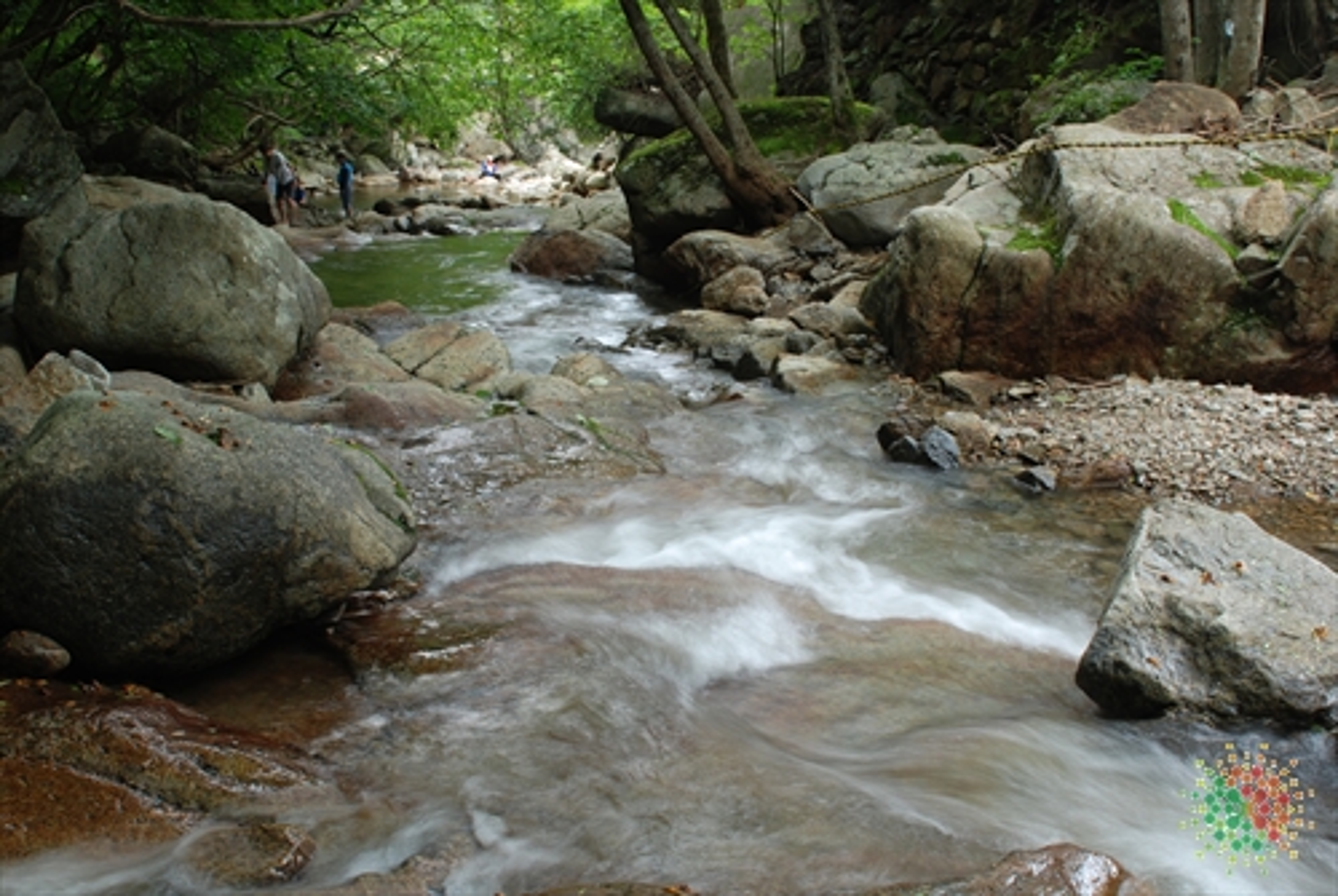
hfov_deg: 53.1
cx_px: 669
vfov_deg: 37.0
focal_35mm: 36
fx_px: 1340
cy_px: 448
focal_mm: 24
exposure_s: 1/3
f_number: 13
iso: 100
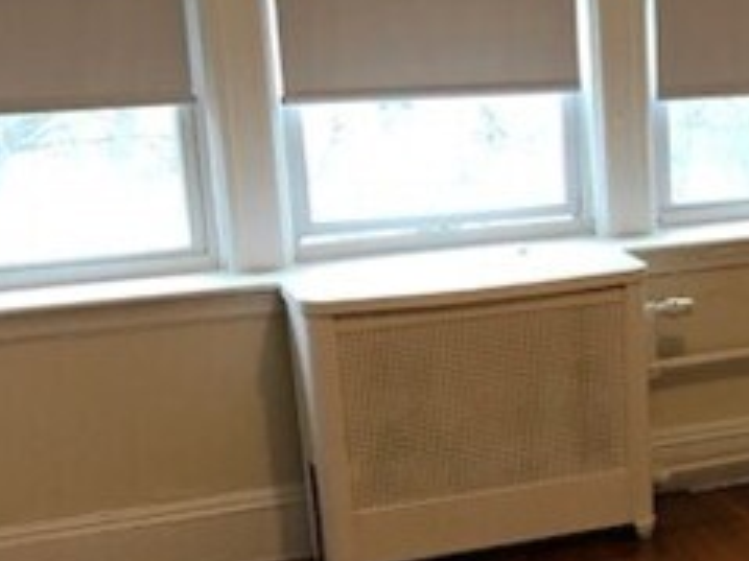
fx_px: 1687
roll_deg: +1.1
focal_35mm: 78
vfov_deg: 18.7
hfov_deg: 24.1
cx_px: 719
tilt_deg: -15.1
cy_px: 442
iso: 40
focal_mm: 3.99
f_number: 1.8
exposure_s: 1/20
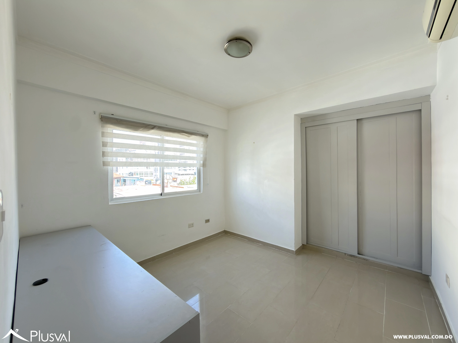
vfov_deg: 85.7
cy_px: 172
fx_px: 185
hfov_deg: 102.1
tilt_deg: -0.7
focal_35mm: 14
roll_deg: +0.8
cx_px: 229
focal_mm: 2.22
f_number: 2.2
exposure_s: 1/44
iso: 50
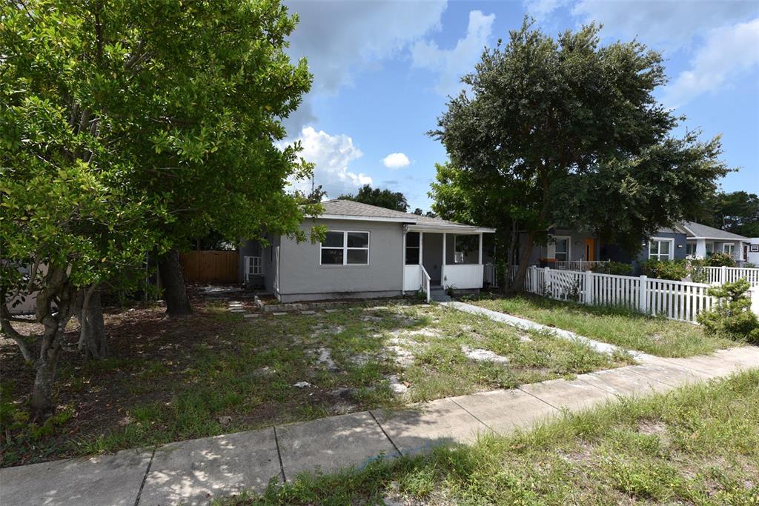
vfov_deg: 67.4
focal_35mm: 18
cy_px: 253
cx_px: 380
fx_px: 380
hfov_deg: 90.0
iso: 100
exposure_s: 1/200
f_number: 8
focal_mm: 18
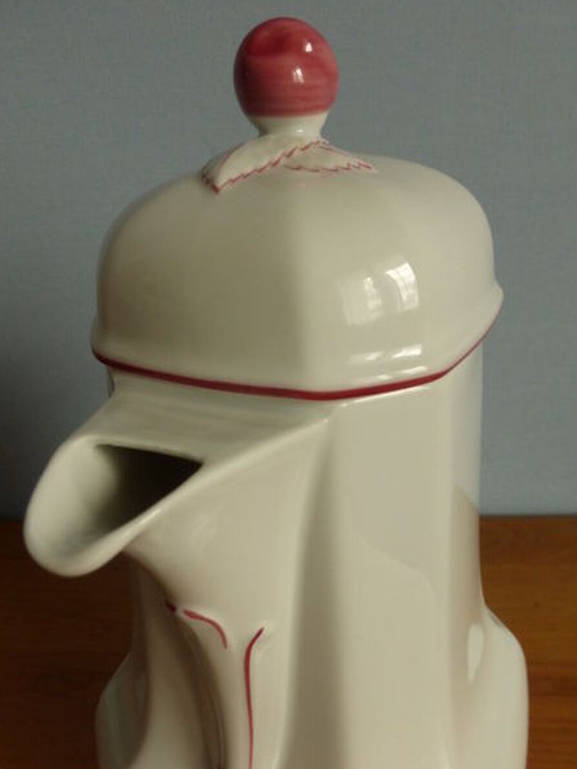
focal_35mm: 27
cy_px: 393
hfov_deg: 51.3
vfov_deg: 65.3
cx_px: 261
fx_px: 600
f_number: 3.3
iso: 400
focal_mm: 4.3
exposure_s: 1/40
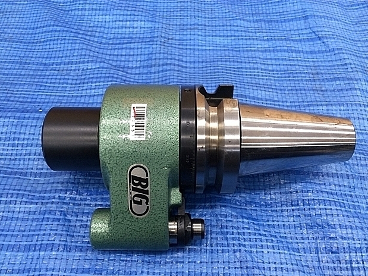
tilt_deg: -57.4
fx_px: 319
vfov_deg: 46.8
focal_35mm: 30
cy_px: 142
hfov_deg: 60.0
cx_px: 188
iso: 125
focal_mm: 4.15
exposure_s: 1/30
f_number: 2.2
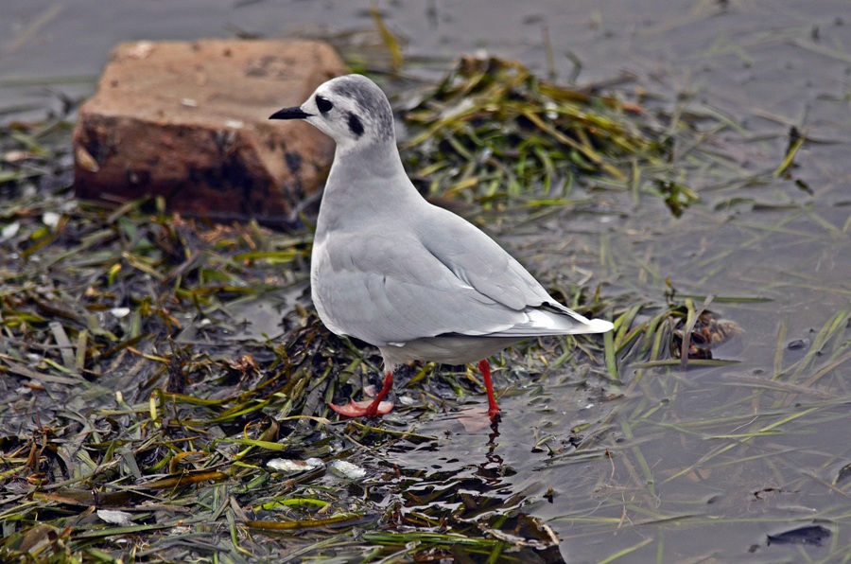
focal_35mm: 630
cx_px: 426
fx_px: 14861
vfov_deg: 2.2
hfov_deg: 3.3
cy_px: 282
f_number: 5.6
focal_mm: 420
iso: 160
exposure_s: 1/640
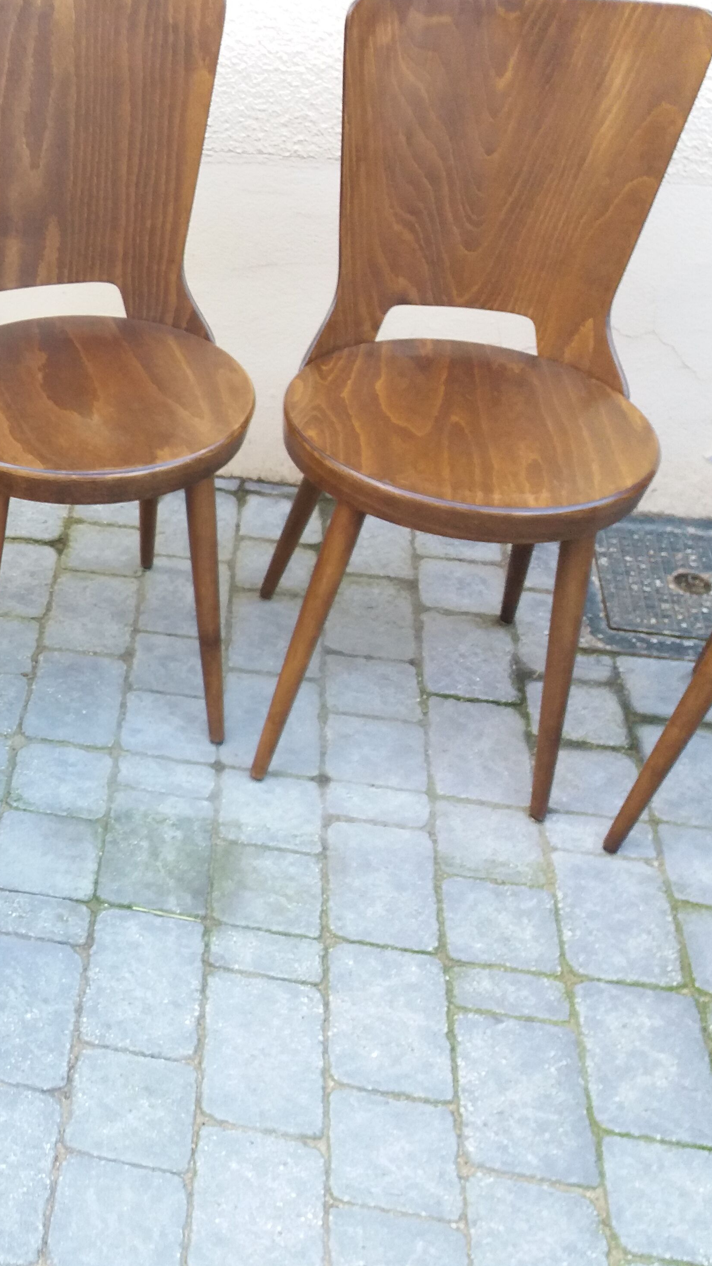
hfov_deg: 25.4
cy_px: 618
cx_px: -101
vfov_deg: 47.4
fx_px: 1443
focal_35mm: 43
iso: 100
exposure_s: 1/33
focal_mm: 3.7
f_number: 1.9
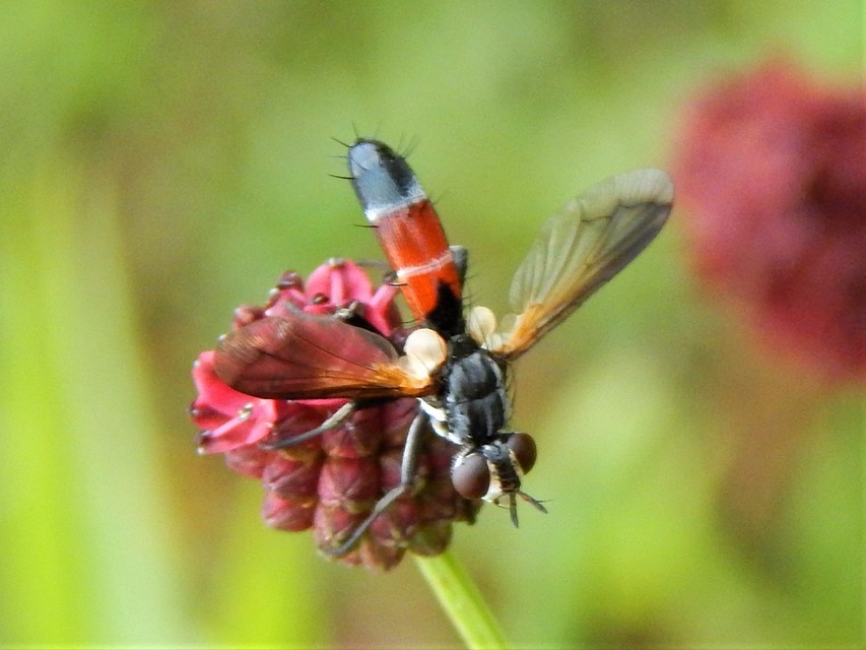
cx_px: 433
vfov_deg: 13.0
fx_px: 2852
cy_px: 325
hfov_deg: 17.3
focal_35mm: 114
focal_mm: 20.5
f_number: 4.6
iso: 400
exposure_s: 1/20
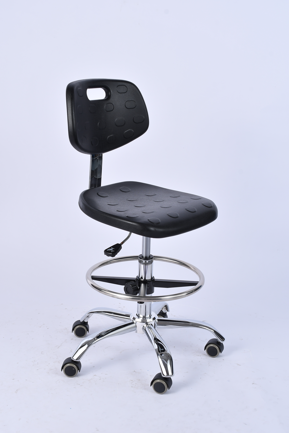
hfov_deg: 22.6
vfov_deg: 33.4
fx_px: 722
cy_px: 216
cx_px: 144
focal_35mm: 60
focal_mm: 40
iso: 125
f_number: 9
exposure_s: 1/125
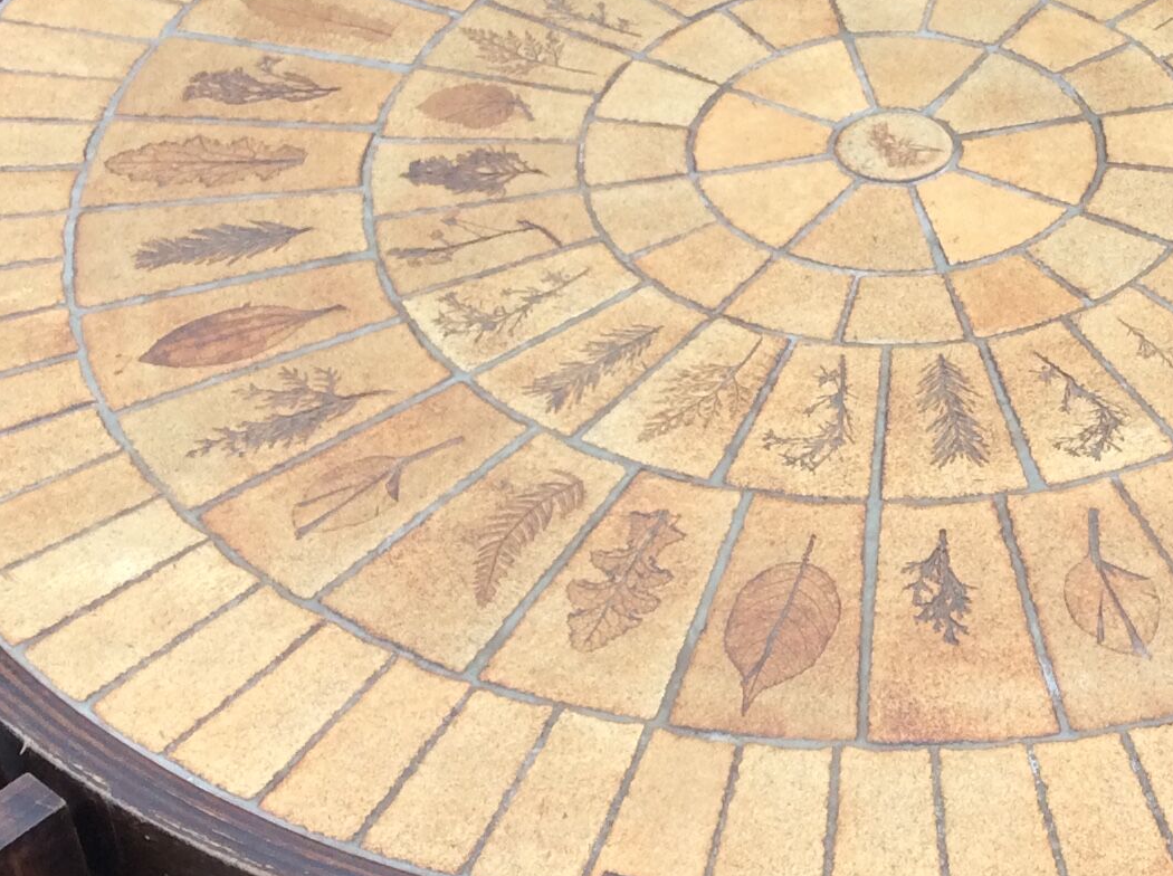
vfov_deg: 18.6
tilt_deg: -41.5
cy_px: 412
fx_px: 2673
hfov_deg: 24.5
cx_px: 891
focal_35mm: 79
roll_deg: +0.5
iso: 40
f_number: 2.4
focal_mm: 3.3
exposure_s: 1/100
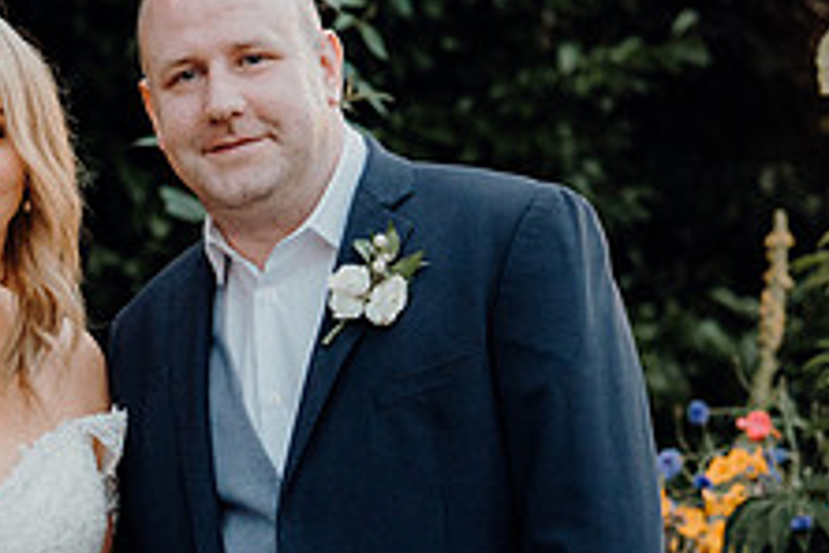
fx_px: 4145
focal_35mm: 180
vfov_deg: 7.6
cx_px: 71
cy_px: 551
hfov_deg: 11.3
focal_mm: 69
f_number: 3.5
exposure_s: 1/160
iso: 2500
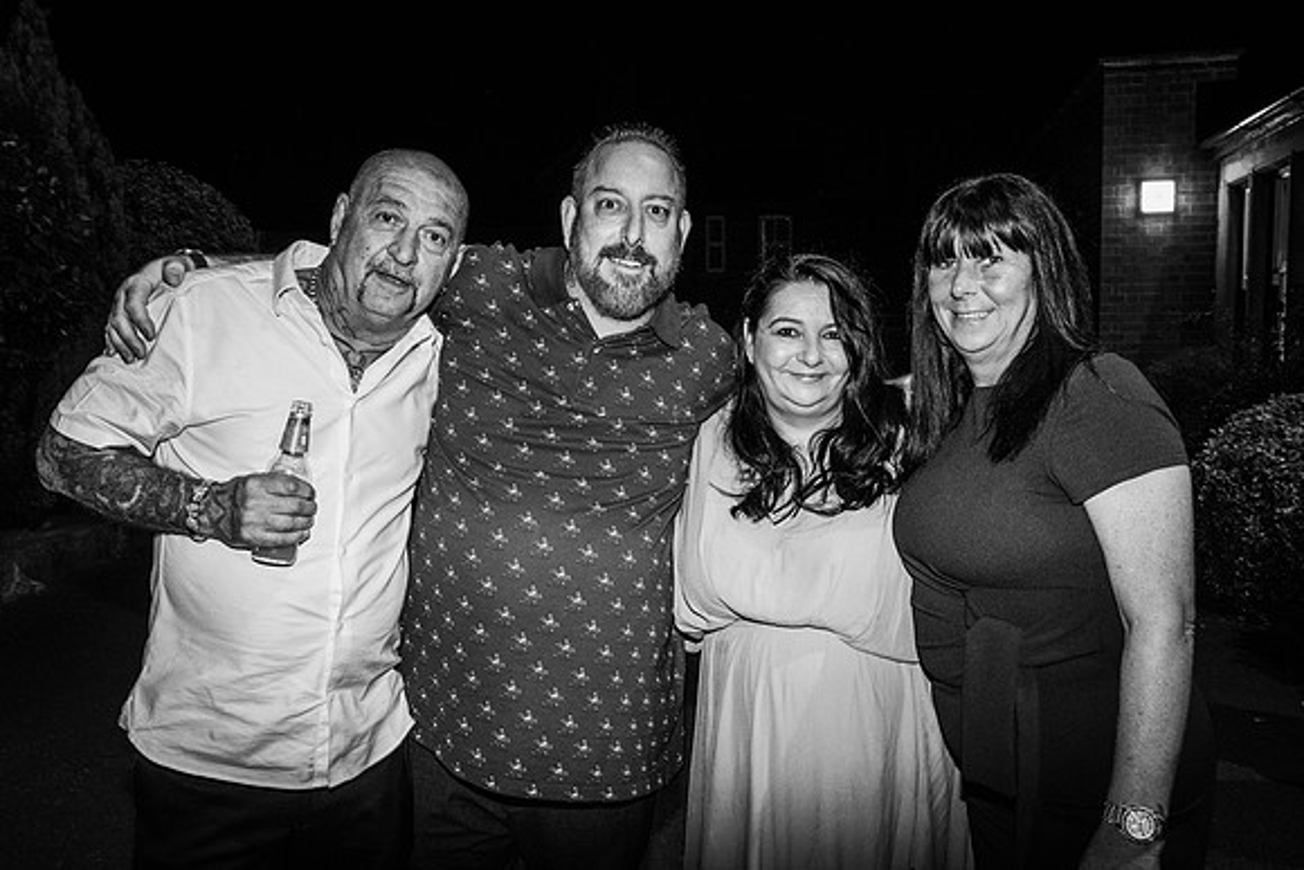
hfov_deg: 61.9
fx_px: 1087
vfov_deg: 43.6
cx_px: 652
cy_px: 435
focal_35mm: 30
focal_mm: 20
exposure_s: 1/15
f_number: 10
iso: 640
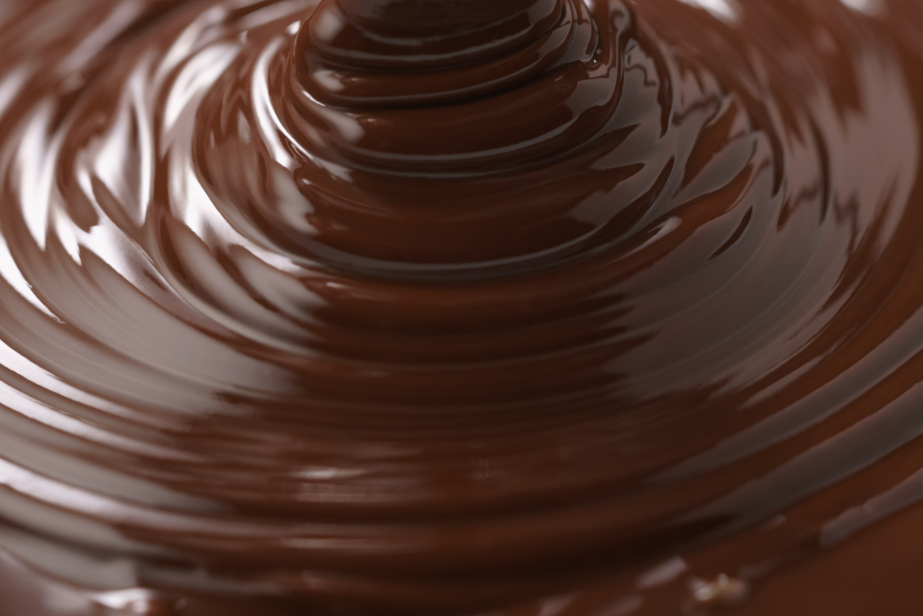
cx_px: 551
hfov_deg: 13.0
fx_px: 4051
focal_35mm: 158
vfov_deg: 8.7
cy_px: 82
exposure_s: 1/640
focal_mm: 90
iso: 800
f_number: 4.5
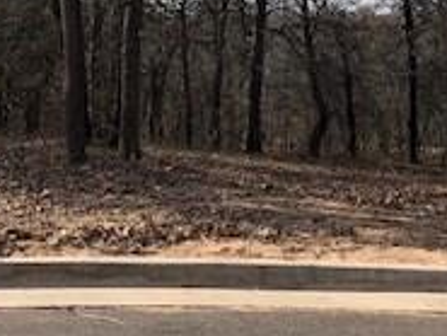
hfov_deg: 20.1
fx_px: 1253
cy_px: -63
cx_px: 317
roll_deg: +1.0
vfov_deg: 14.8
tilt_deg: +5.8
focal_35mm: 97
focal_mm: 3.99
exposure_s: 1/1548
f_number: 1.8
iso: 20
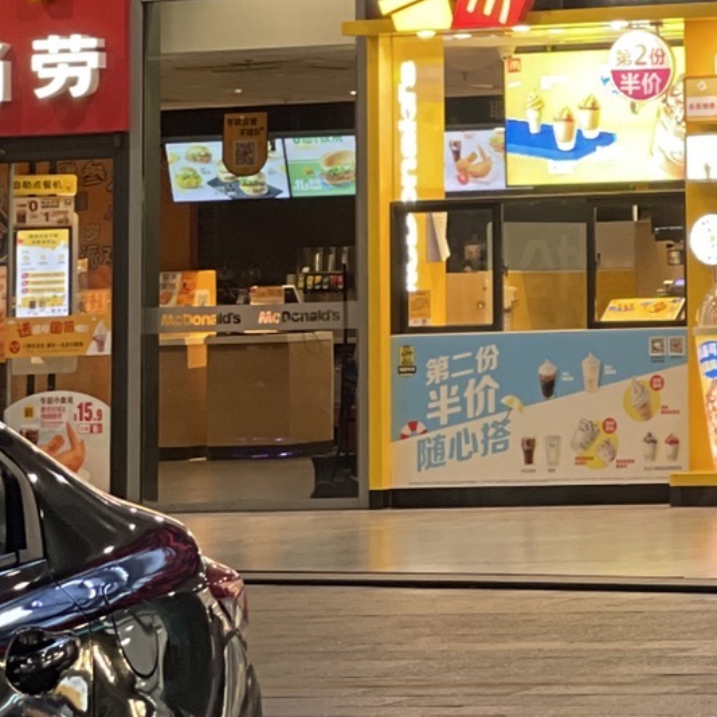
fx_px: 4968
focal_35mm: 212
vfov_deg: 8.1
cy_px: -348
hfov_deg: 8.1
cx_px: 936
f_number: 2.2
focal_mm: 7.5
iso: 160
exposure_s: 1/33
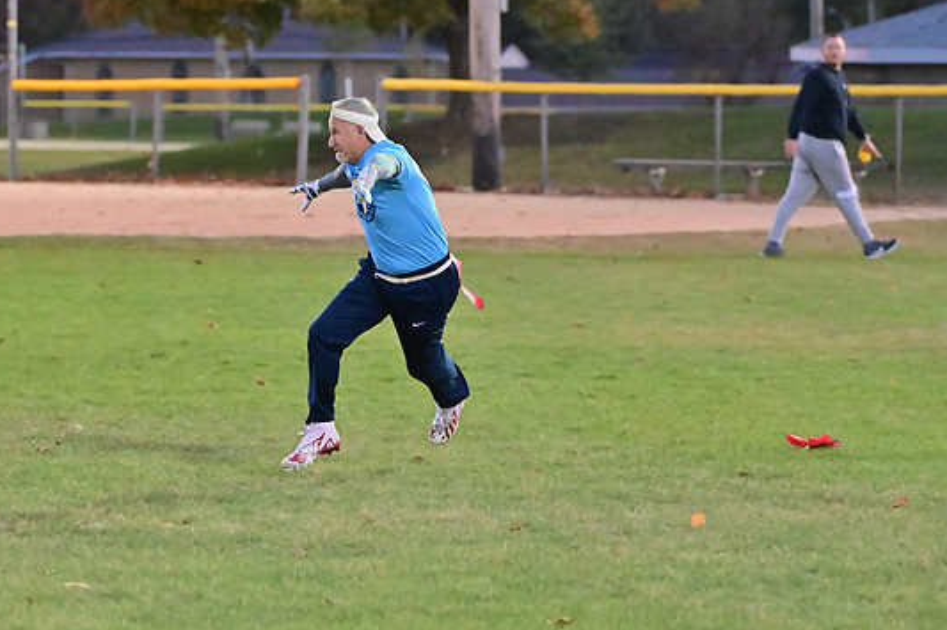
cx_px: 439
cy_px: 324
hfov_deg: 9.4
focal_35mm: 220
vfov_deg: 6.2
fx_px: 5785
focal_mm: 135
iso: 6400
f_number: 4
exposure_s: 1/500
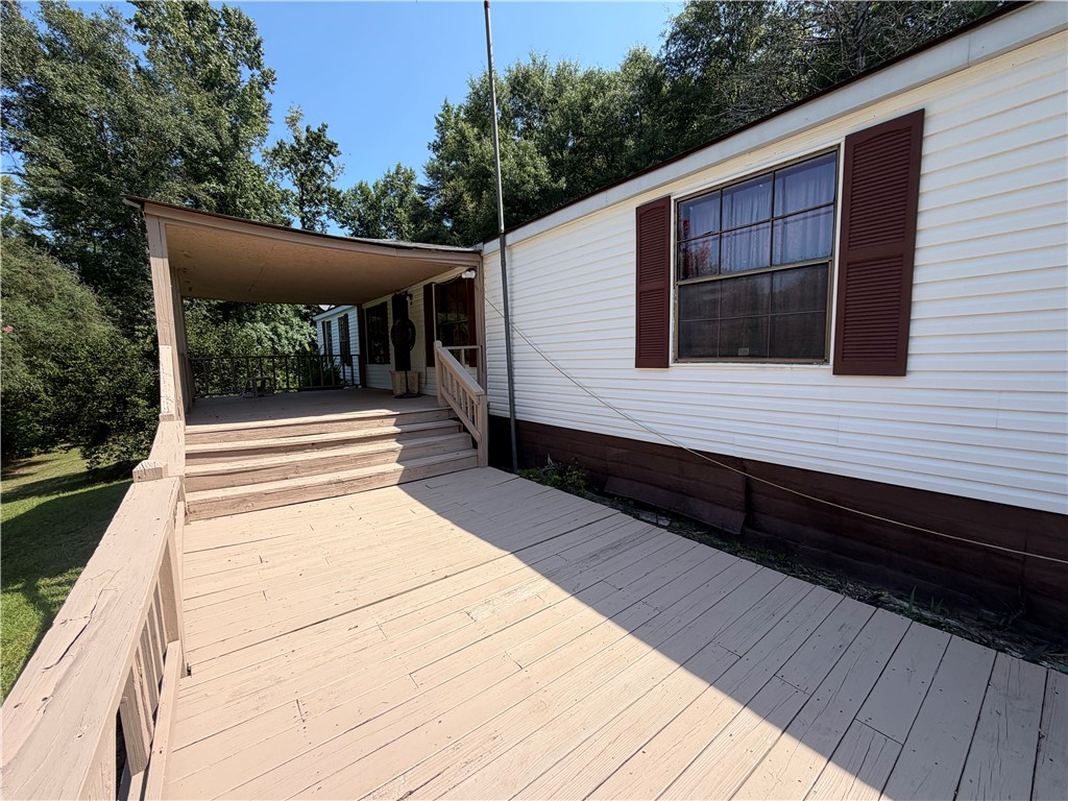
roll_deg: +0.8
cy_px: 400
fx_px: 432
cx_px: 534
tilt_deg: -5.9
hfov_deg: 102.1
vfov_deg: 85.7
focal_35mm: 14
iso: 25
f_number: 2.2
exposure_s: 1/770
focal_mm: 2.22
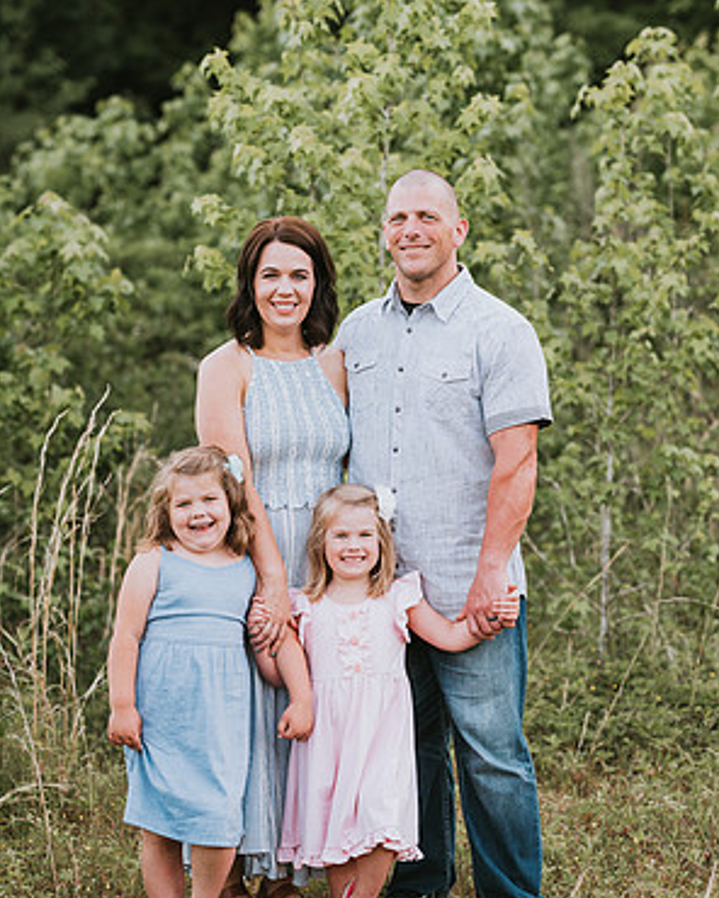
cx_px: 357
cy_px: 519
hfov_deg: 15.9
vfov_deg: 19.7
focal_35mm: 97
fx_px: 2580
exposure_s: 1/400
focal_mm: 85
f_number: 2.5
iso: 200
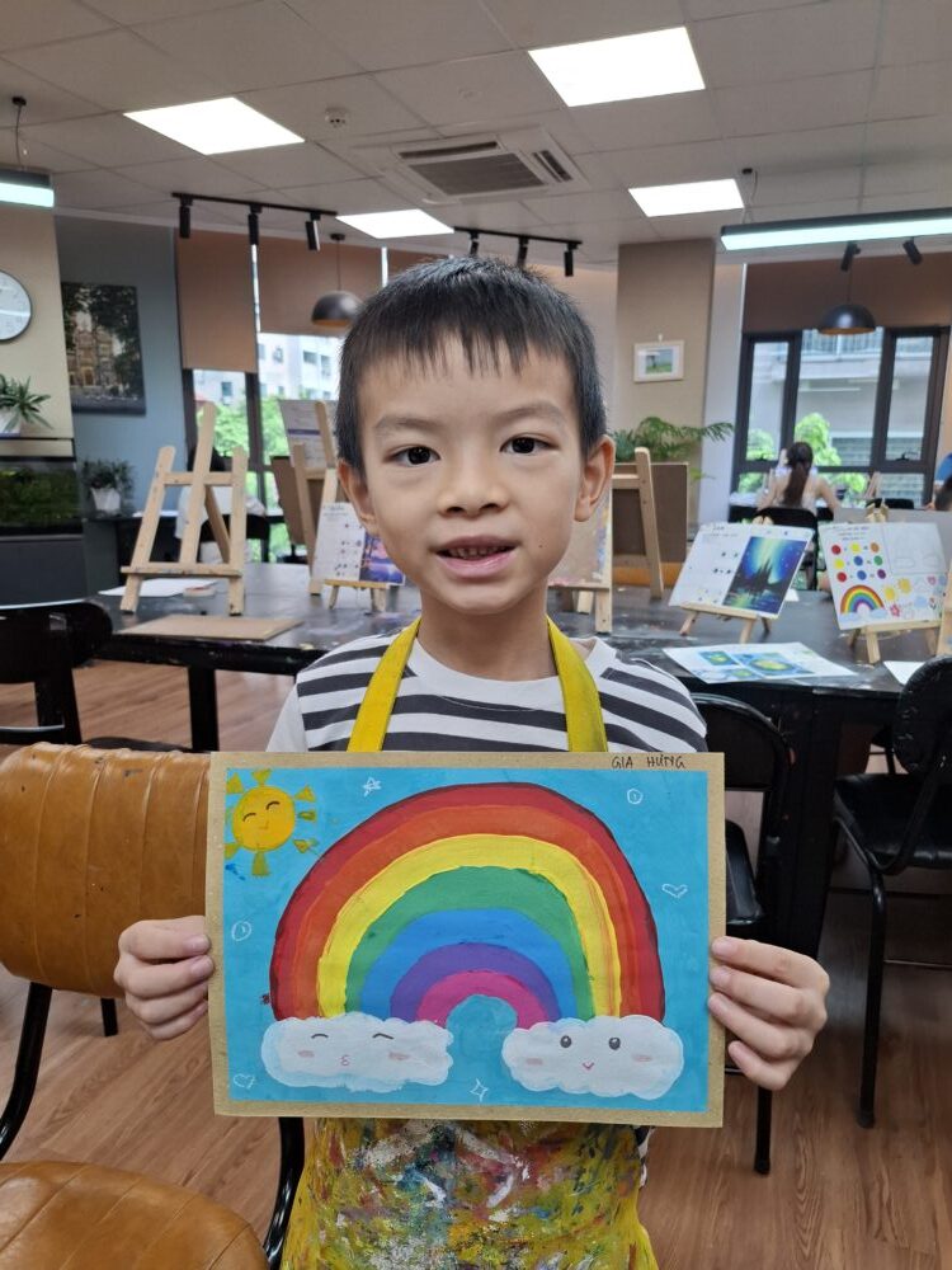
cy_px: 635
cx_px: 476
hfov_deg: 58.9
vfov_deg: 73.9
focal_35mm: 23
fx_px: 843
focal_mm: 5.54
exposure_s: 1/100
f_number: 1.8
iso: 64
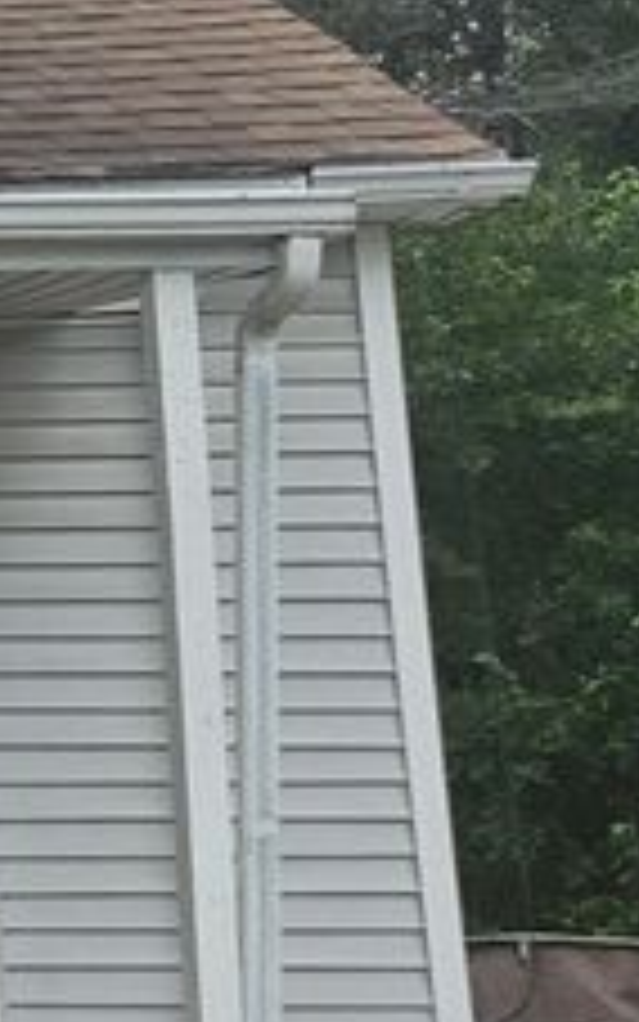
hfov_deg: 8.9
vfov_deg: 18.9
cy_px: 468
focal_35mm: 110
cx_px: -1480
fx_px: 3063
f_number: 1.8
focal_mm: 5.4
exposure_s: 1/1084
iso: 50
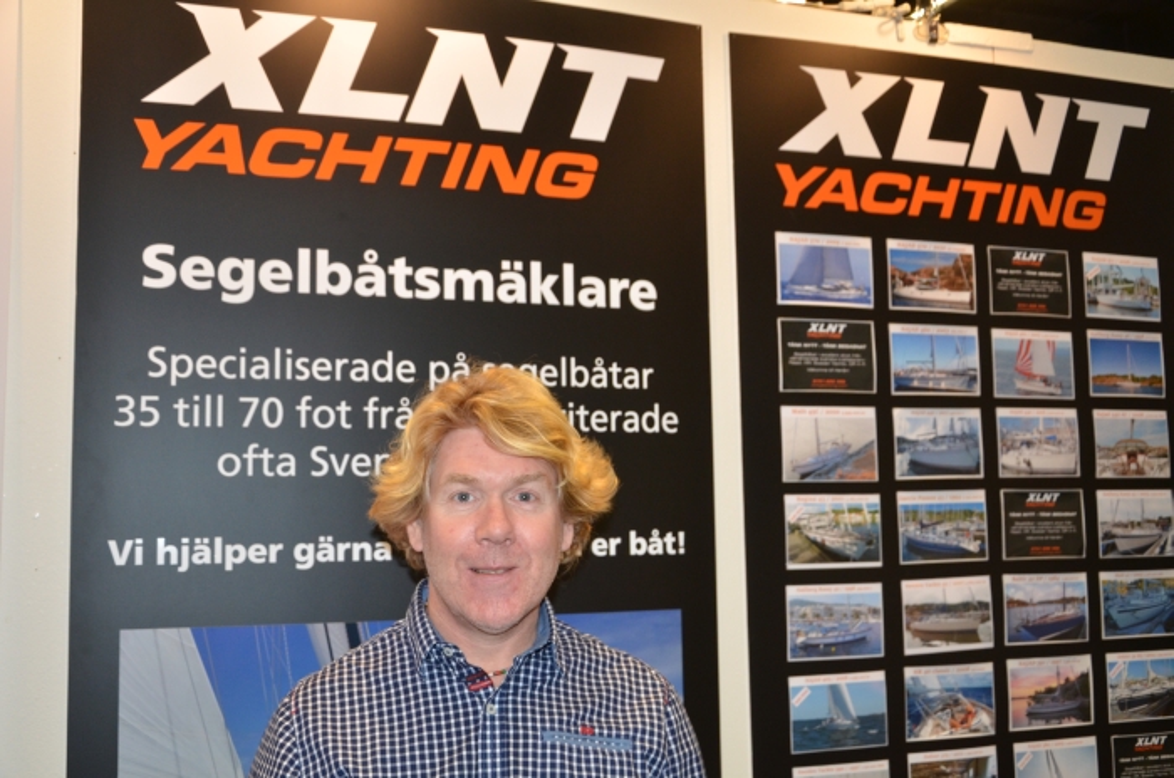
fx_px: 1270
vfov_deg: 34.1
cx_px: 587
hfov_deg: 49.6
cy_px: 389
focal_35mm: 39
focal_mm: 26
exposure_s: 1/60
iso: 800
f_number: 4
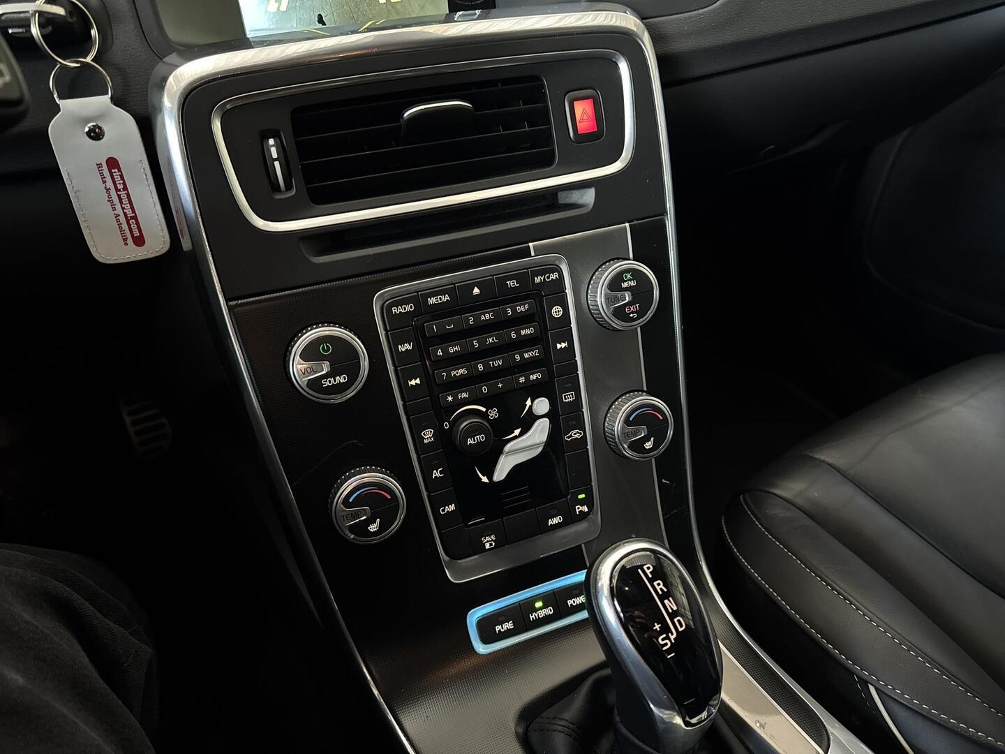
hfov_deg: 71.6
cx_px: 502
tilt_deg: -38.7
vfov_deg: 56.8
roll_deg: +0.0
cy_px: 377
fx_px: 697
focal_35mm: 24
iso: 1600
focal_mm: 6.76
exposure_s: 1/21
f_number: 1.78
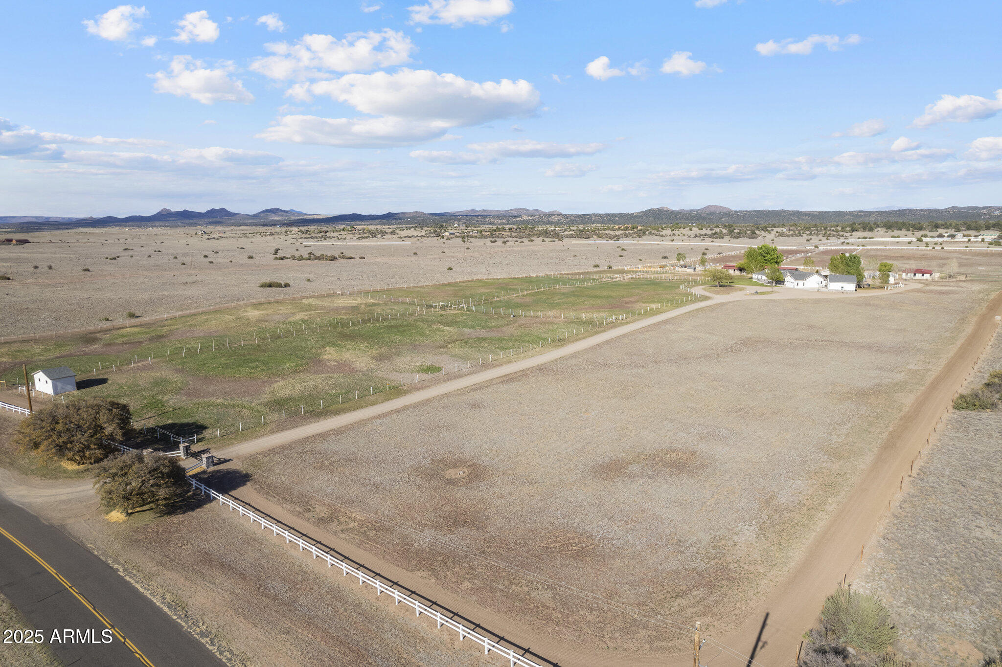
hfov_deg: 78.6
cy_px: 334
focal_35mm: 22
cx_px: 501
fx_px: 612
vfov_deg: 57.2
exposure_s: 1/160
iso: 100
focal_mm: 8.38
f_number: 2.8
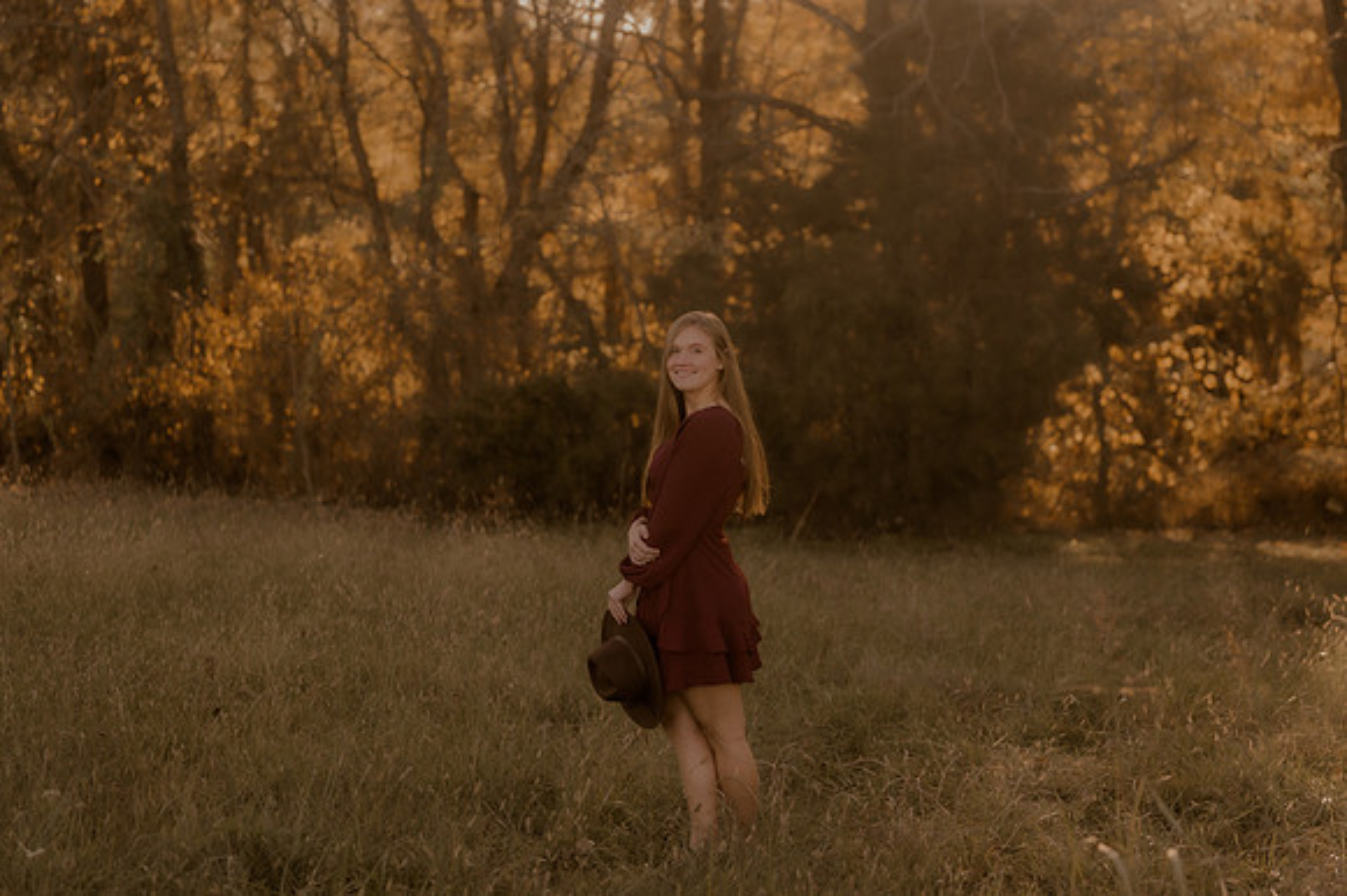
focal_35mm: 84
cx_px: 608
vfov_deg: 16.3
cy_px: 411
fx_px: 3123
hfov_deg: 24.3
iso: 250
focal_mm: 50
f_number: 1.8
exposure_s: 1/1000
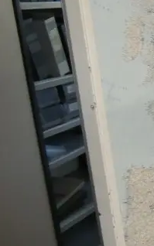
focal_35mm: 82
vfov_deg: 25.2
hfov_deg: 12.0
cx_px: 395
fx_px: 550
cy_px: 133
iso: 320
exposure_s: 1/60
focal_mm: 4.3
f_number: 3.3
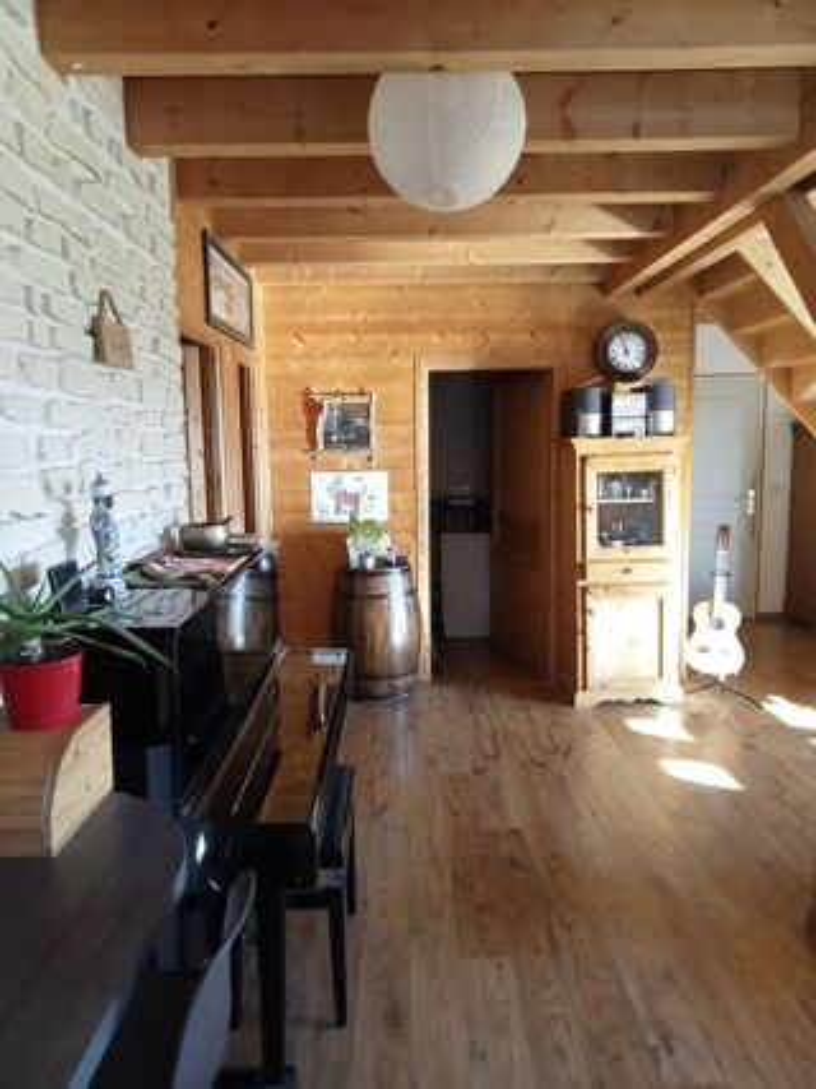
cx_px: 408
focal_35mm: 28
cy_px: 544
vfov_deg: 63.5
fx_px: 880
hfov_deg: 49.7
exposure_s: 1/33.3
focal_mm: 3.46
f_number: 2.2
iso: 405
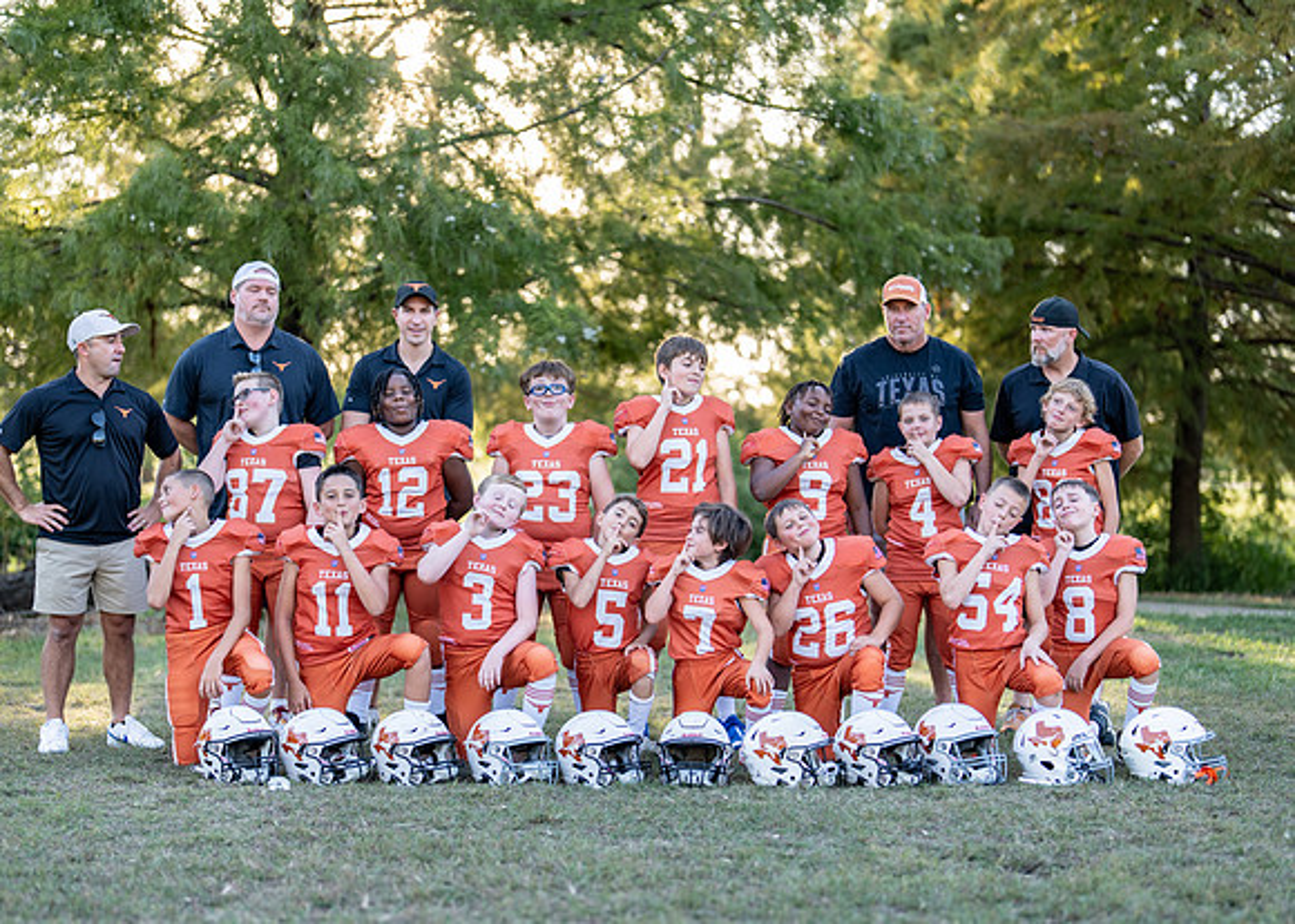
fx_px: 2258
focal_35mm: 61
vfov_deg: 23.1
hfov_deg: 32.0
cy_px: 542
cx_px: 627
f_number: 1.2
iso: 100
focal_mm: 50
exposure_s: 1/800
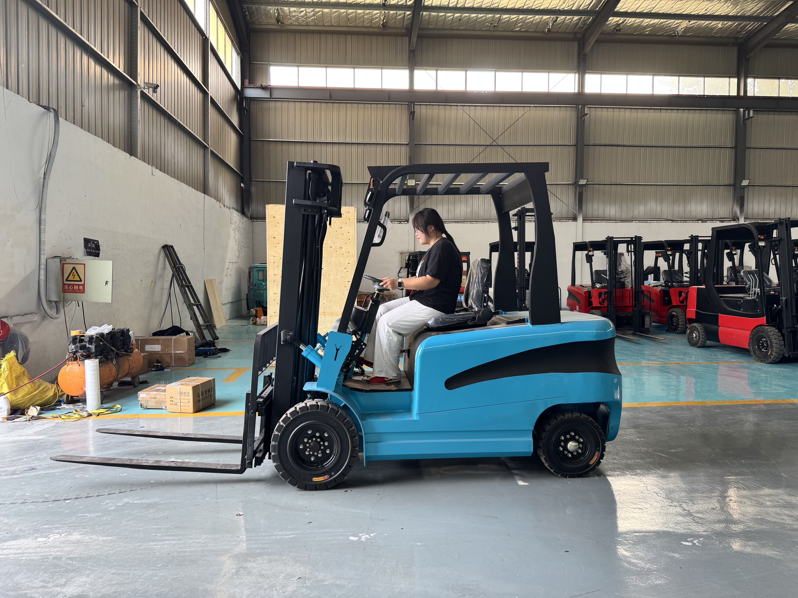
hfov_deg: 71.6
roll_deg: +0.2
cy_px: 299
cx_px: 399
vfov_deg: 56.8
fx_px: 553
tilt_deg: -1.9
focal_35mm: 24
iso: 64
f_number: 1.78
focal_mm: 6.76
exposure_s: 1/121
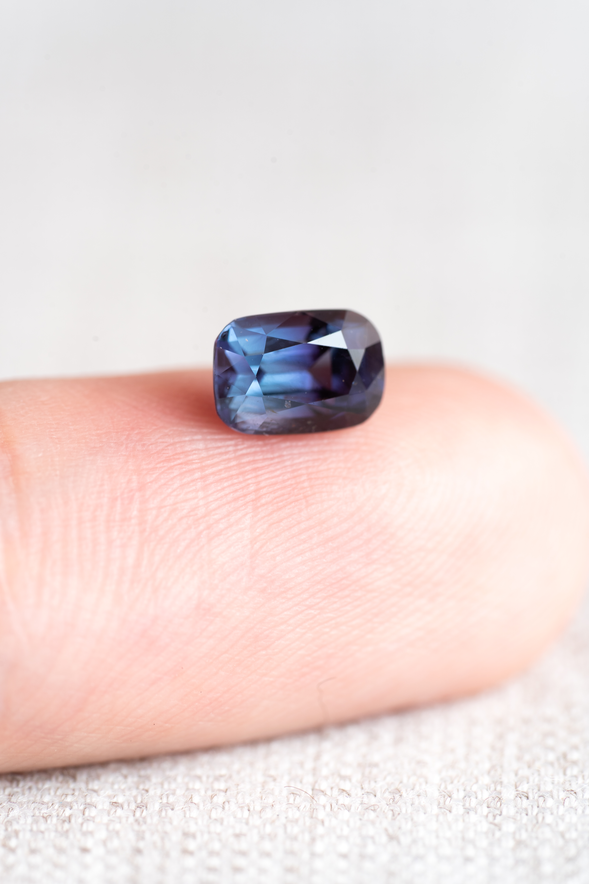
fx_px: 2209
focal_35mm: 90
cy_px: 442
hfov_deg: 15.2
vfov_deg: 22.6
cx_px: 294
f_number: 6.3
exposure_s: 1/5
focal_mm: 90
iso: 100
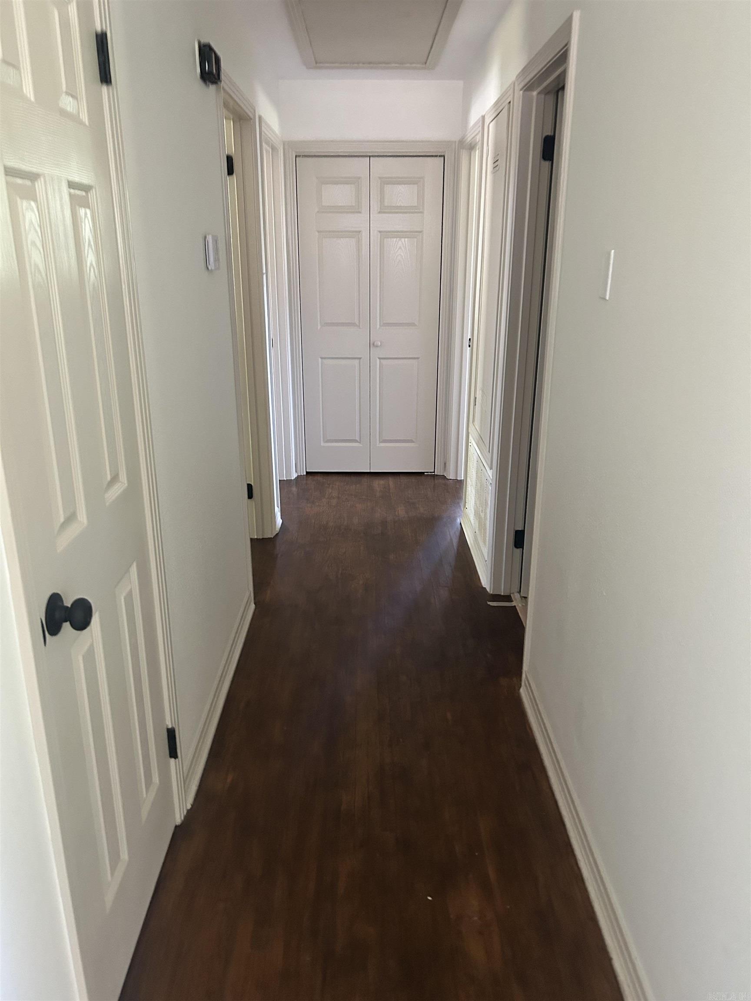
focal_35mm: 26
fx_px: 752
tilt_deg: -15.5
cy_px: 500
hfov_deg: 53.1
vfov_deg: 67.3
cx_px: 376
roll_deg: +2.4
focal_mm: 5.7
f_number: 1.5
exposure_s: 1/40
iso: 500
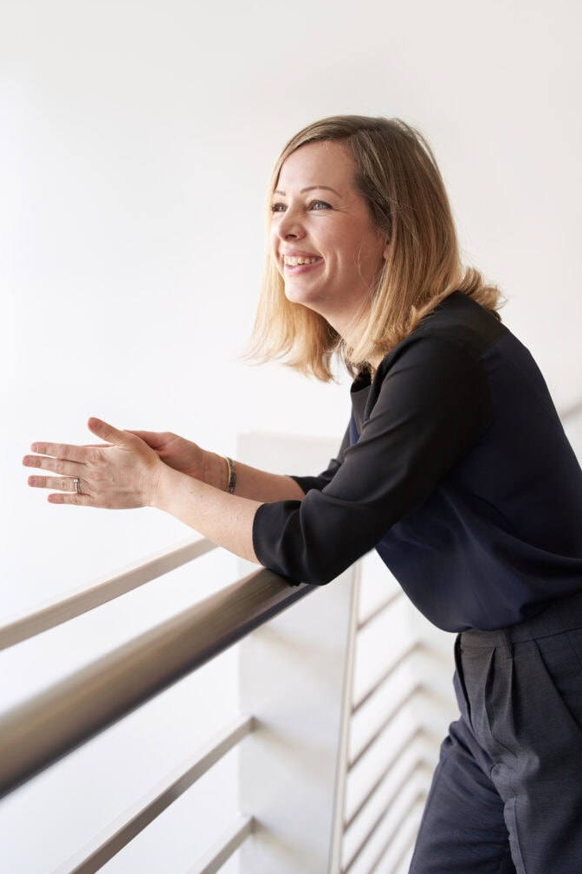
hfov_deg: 20.6
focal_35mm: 66
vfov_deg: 30.5
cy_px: 433
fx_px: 1601
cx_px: 290
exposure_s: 1/125
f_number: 2
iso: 125
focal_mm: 65
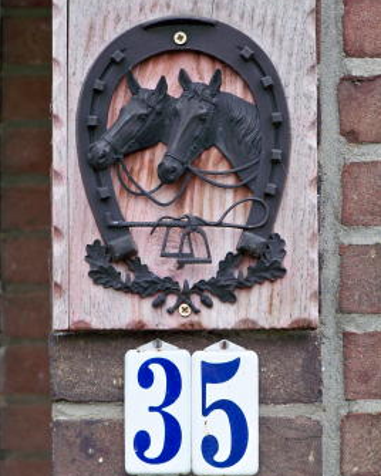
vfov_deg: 9.2
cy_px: 227
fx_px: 2960
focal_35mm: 210
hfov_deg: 7.4
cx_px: 190
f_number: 3.6
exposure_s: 1/125
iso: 100
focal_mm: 29.3
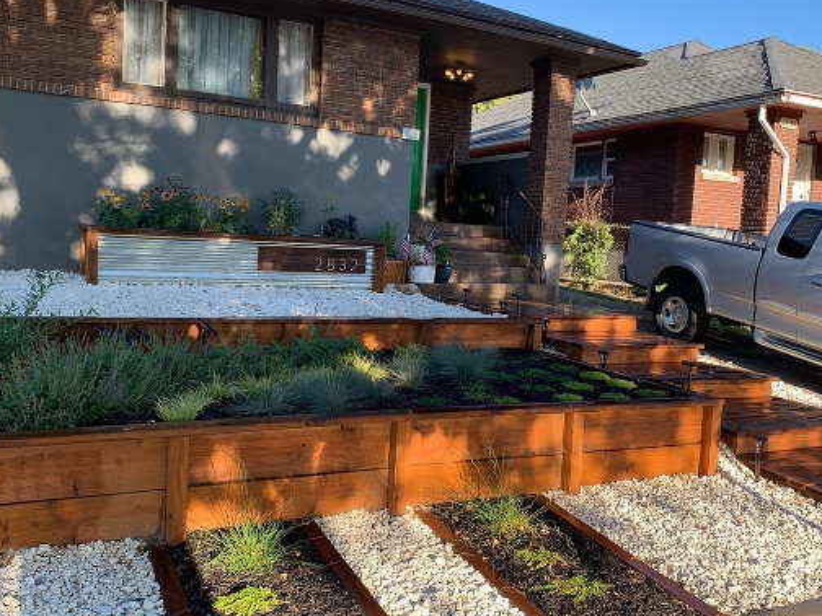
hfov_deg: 55.3
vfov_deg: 42.9
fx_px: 784
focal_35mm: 33
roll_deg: -2.9
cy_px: 290
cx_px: 431
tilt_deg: -2.9
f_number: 1.8
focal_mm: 4.25
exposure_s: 1/345
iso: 25
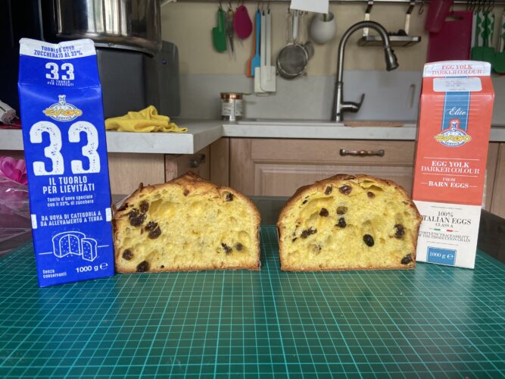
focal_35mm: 26
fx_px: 379
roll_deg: -1.7
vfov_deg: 53.0
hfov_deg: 67.3
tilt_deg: -11.8
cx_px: 252
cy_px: 190
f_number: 1.8
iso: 125
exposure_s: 1/121
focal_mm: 4.25
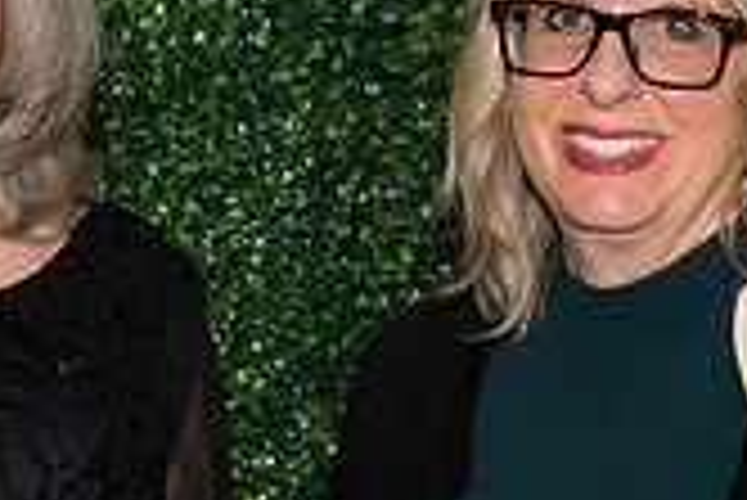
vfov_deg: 6.2
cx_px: 176
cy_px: 471
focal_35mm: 223
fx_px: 4631
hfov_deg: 9.2
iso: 500
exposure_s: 1/160
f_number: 5
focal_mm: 64
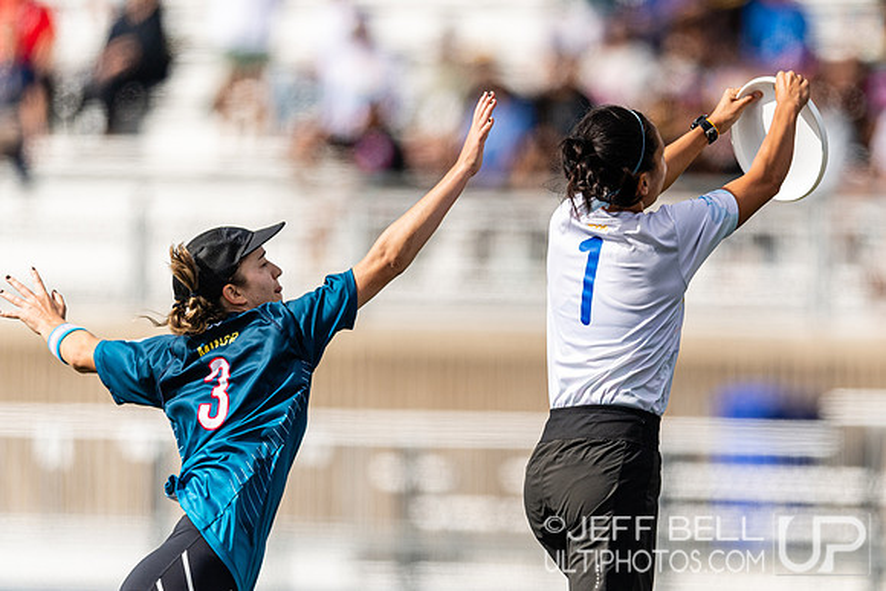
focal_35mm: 571
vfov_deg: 2.4
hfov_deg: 3.6
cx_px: 631
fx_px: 14048
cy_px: 283
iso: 100
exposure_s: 1/3200
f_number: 2.8
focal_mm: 400
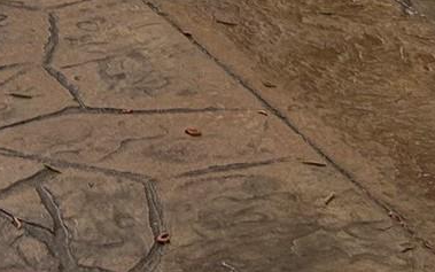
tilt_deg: -3.3
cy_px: -572
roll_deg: -0.1
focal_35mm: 149
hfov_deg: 13.9
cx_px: 60
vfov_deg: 7.6
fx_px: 1767
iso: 50
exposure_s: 1/769
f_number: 1.5
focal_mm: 5.7
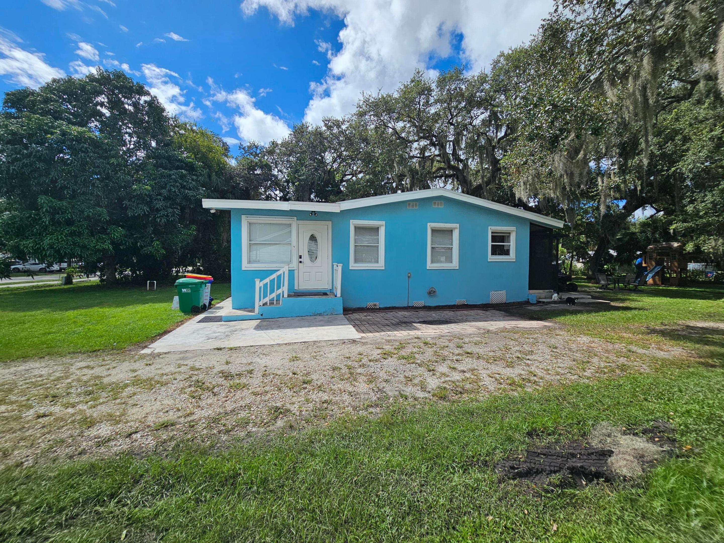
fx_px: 272
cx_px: 362
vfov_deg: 89.9
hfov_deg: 106.2
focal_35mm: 13
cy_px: 272
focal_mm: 2.2
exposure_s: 1/2693
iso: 50
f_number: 2.2
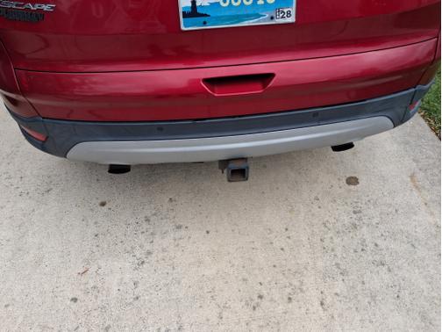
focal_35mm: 27
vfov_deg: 51.4
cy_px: 166
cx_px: 221
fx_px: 345
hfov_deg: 65.3
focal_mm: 4
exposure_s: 1/206
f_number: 1.8
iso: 25
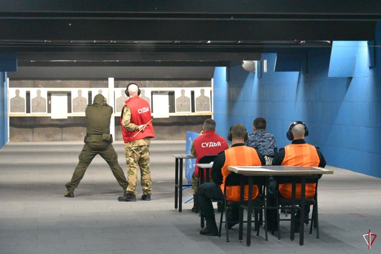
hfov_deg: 24.8
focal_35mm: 82
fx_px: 868
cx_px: 190
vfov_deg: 16.7
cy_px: 127
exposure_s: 1/500
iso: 12800
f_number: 5.6
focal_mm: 82
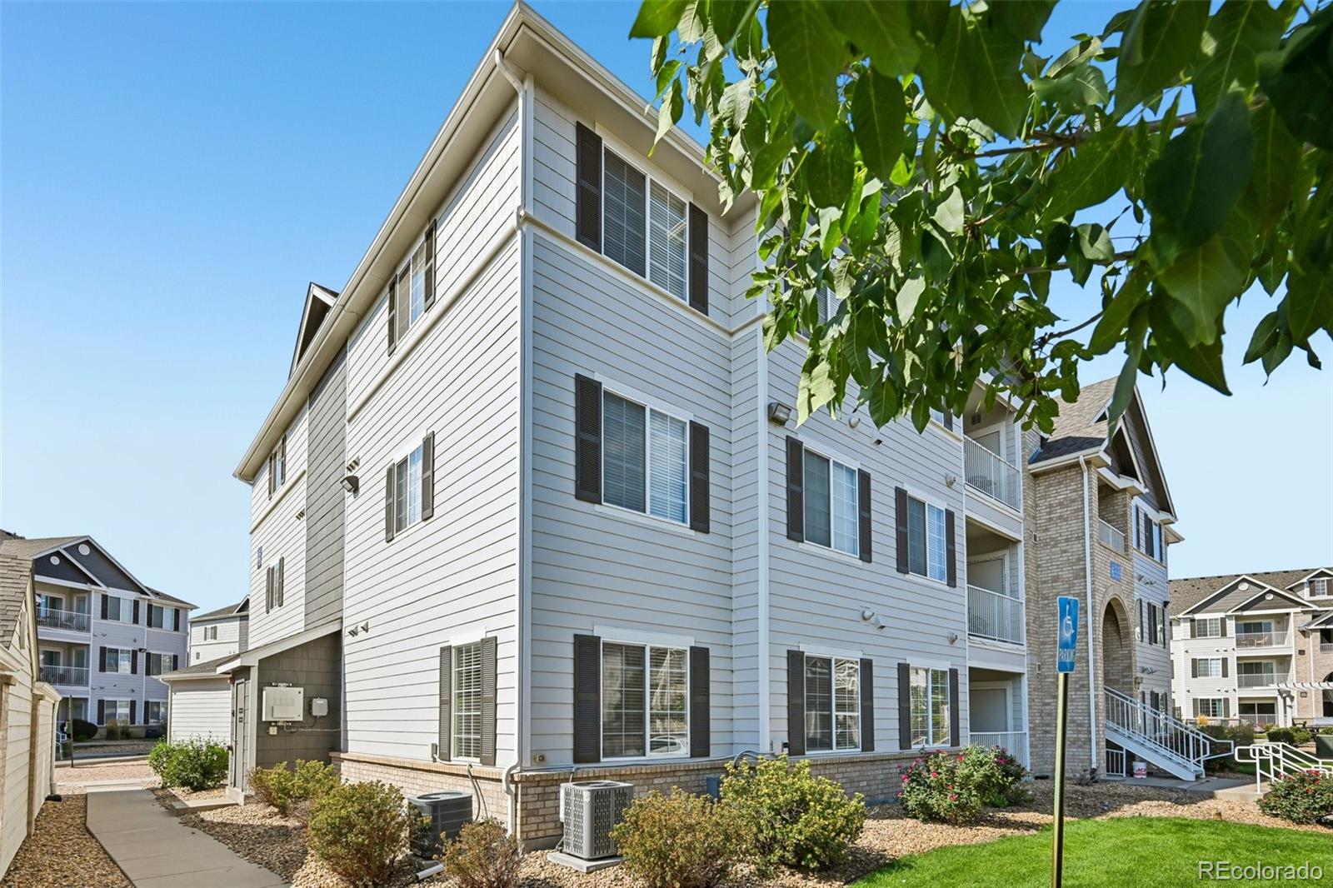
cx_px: 666
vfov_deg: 75.5
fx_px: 574
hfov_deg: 98.6
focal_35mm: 16
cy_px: 444
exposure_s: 1/125
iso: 64
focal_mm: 15.5
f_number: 10
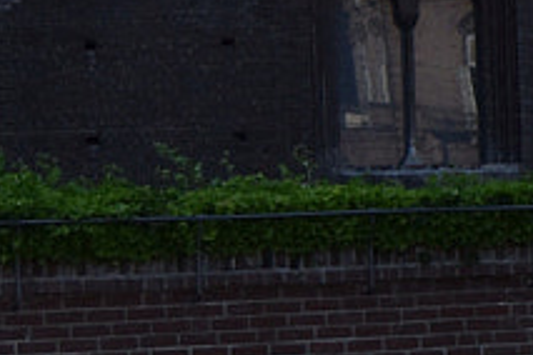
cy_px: -142
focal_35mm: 248
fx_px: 3671
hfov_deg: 8.0
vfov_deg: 5.5
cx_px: 956
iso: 100
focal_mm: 22
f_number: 4.5
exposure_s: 1/1000
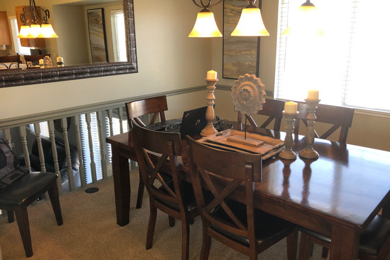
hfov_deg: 61.9
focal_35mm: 30
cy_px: 127
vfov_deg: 43.6
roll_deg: +0.9
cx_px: 191
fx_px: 325
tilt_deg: -16.5
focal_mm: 3.99
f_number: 1.8
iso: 25
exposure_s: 1/30
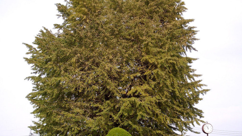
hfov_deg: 29.4
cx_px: 120
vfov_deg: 16.7
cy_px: 86
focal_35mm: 72
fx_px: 462
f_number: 3.8
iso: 80
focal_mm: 10.7
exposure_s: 1/500
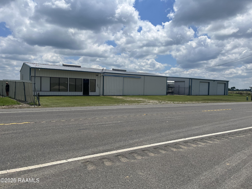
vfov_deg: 53.1
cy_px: 94
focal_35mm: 26
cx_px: 126
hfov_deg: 67.3
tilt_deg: -3.0
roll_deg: -1.3
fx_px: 189
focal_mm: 5.1
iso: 50
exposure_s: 1/7874
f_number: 1.6
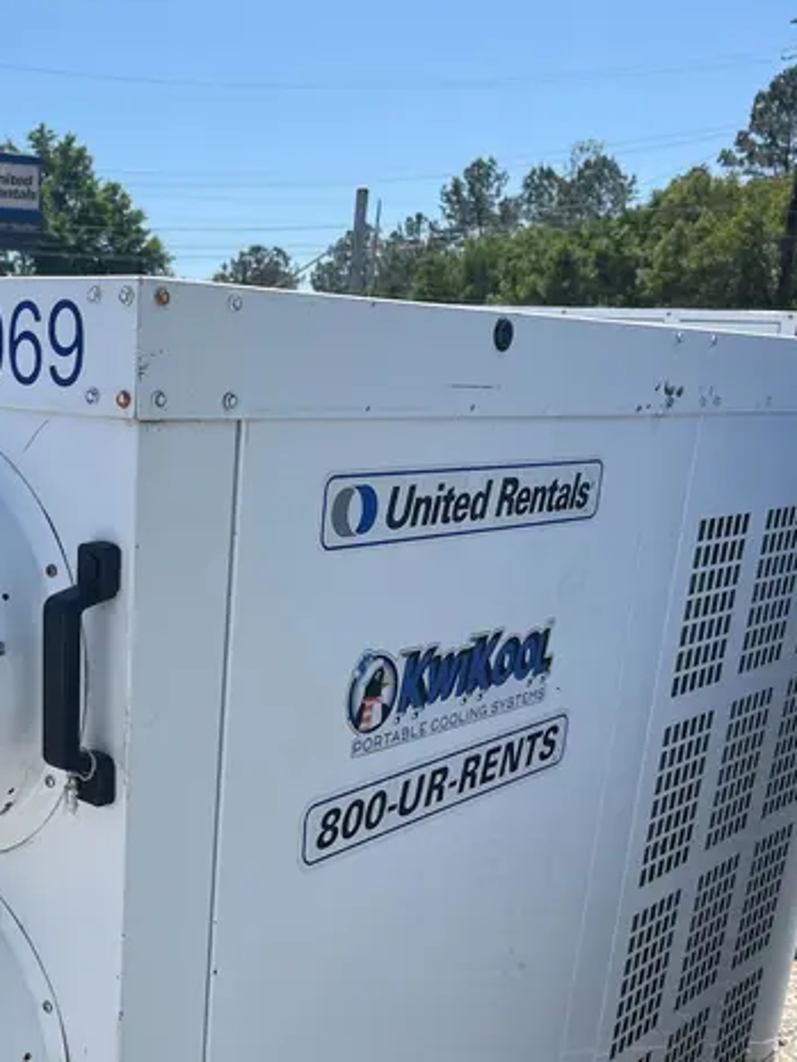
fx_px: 1258
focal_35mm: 41
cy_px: 775
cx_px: 176
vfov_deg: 44.5
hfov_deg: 34.2
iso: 50
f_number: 1.6
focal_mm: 5.1
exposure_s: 1/3623
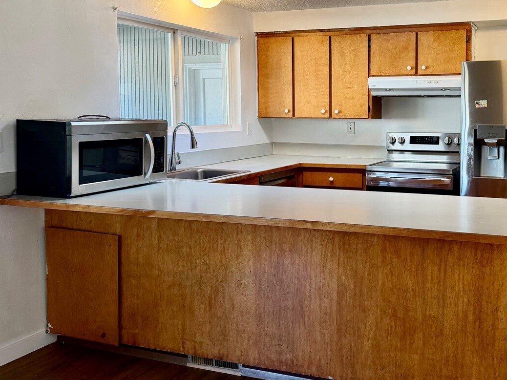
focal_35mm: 37
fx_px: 542
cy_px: 140
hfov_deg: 48.4
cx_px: 373
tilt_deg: -2.0
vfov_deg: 38.4
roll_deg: -0.2
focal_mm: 6.76
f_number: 1.78
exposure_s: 1/120
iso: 200
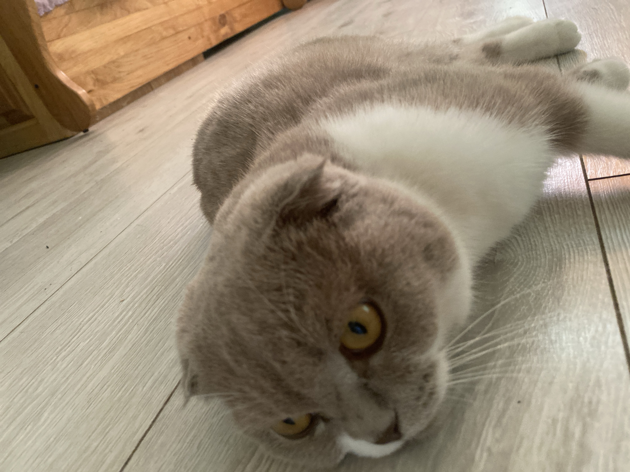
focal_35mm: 26
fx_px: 473
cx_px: 315
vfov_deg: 53.1
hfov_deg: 67.3
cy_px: 236
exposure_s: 1/53
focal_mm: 4.25
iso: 500
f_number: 1.8
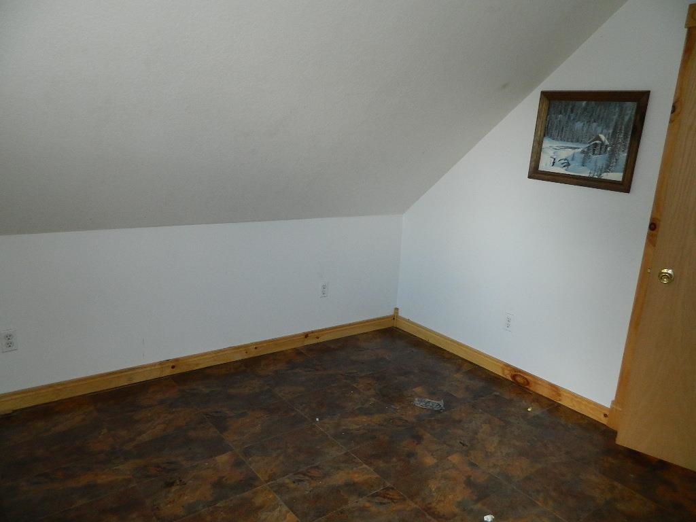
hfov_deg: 69.4
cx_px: 348
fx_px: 503
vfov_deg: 54.9
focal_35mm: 25
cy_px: 261
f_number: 3.1
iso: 200
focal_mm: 4.5
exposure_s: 1/30
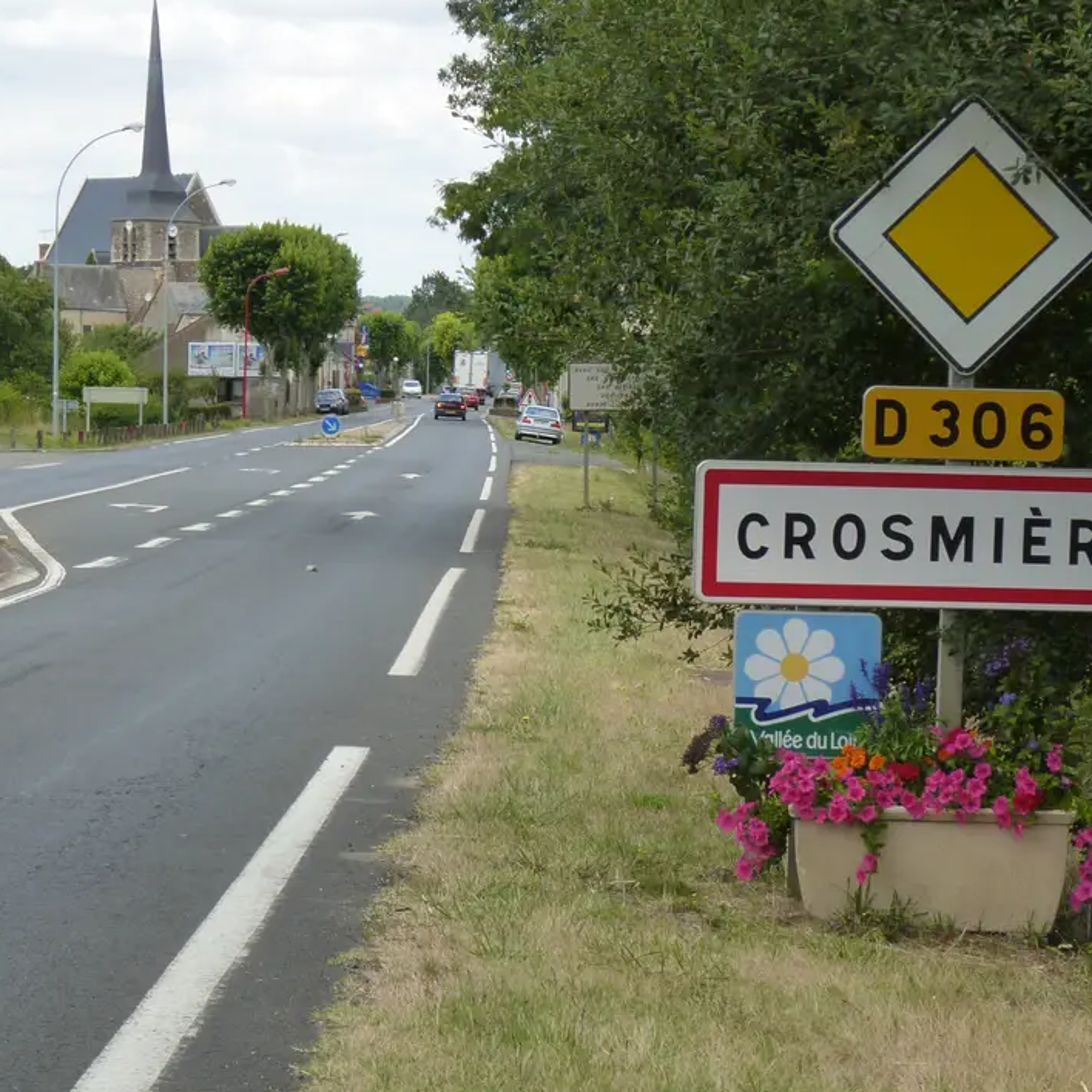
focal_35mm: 115
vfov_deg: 15.1
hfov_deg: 15.2
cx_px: 548
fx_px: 4104
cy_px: 432
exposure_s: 1/200
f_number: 5
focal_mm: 12.8
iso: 125
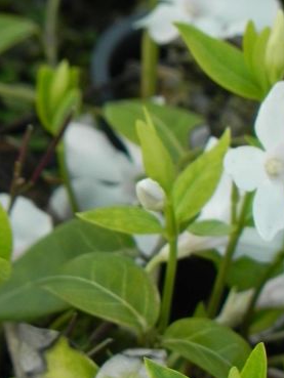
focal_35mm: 1469
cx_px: 125
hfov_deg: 1.0
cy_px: 261
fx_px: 16060
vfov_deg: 1.3
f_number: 5
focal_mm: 120
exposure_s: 1/60
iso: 160
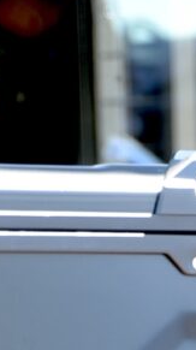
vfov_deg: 4.1
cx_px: 338
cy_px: 705
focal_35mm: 517
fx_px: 4792
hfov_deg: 2.3
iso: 100
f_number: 2.8
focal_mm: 56
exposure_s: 1/60
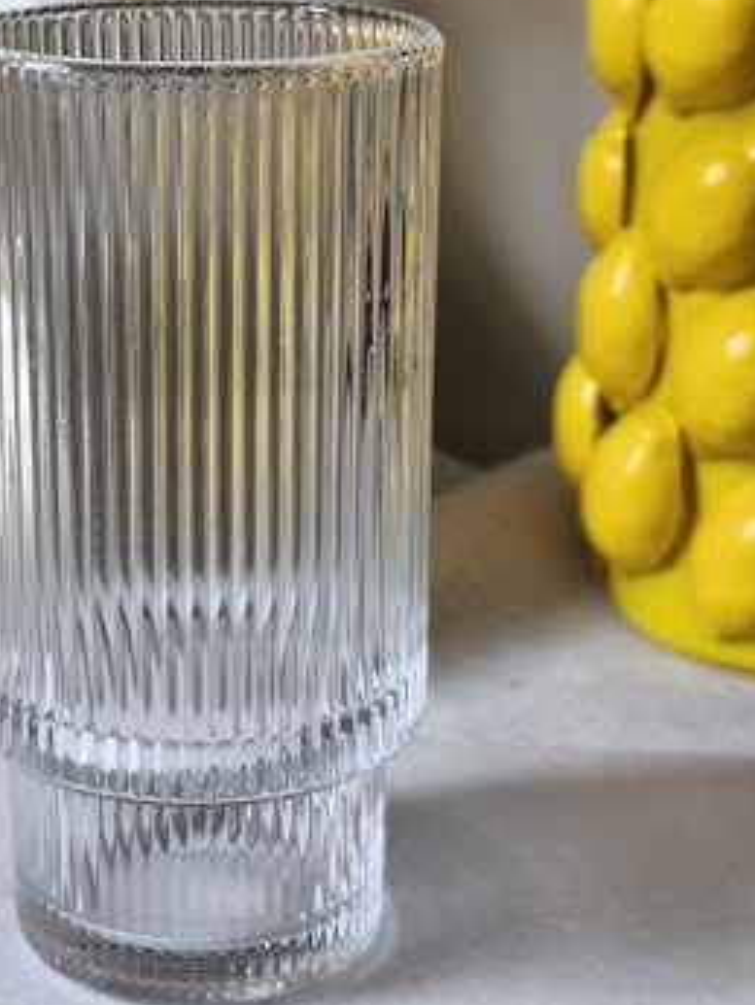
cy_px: 357
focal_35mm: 71
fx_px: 2063
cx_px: 184
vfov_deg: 27.3
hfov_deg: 20.6
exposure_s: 1/100
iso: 200
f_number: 1.65
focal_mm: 6.14
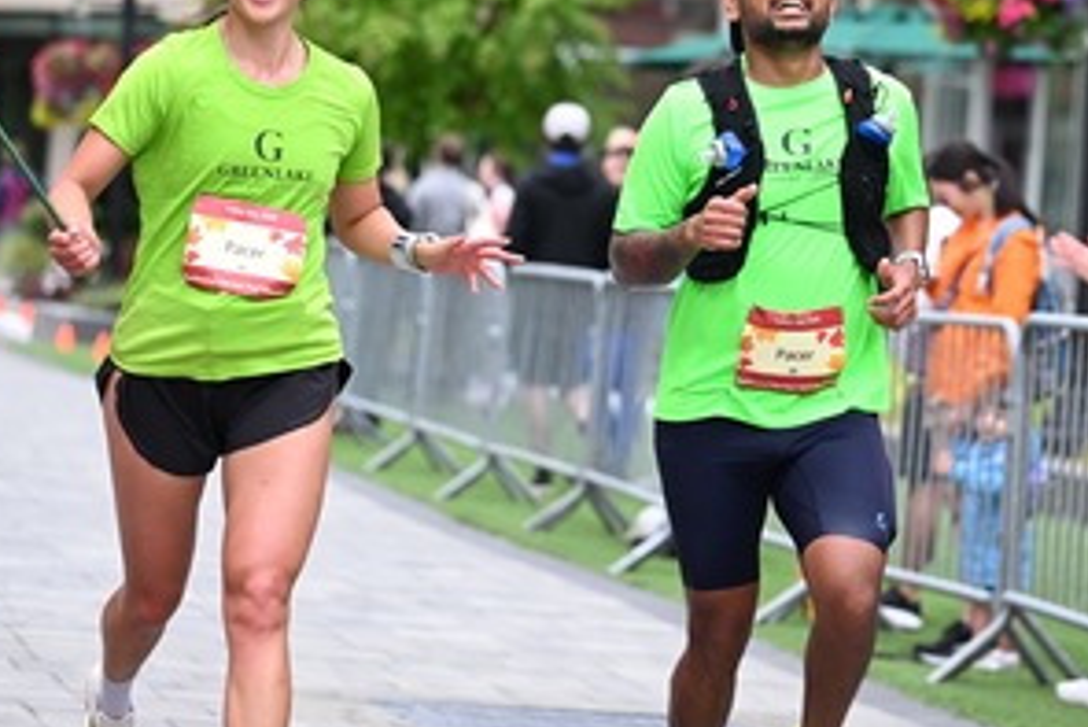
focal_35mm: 181
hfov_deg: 11.3
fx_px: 5473
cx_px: 664
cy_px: 146
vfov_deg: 7.6
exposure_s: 1/2000
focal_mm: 97
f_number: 2.8
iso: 800
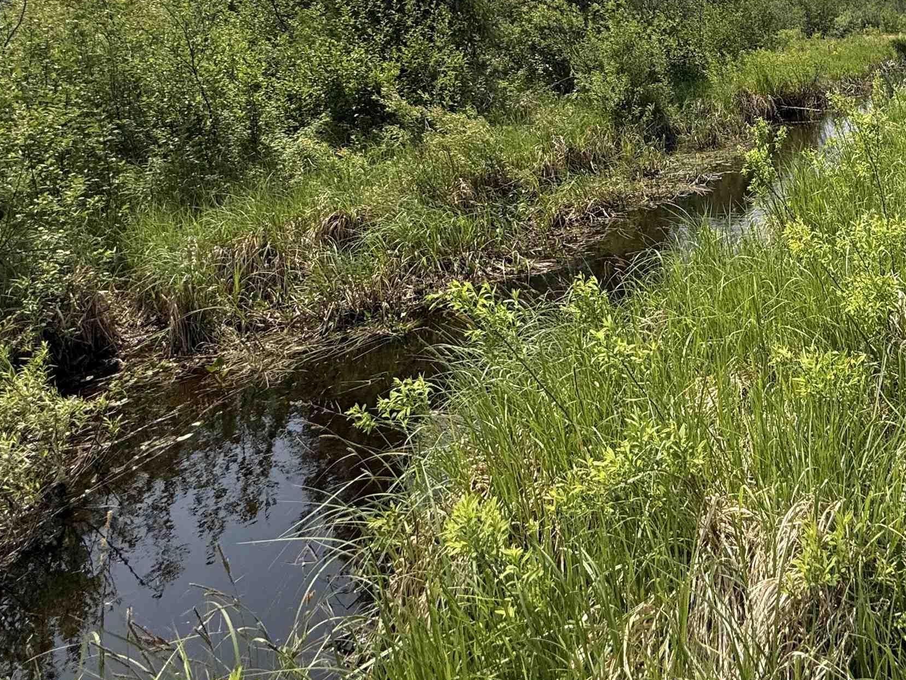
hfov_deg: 62.8
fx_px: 681
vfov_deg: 47.8
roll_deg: +6.0
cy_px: 73
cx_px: 696
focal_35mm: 26
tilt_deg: -2.8
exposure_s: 1/2506
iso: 50
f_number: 2.2
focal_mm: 2.22
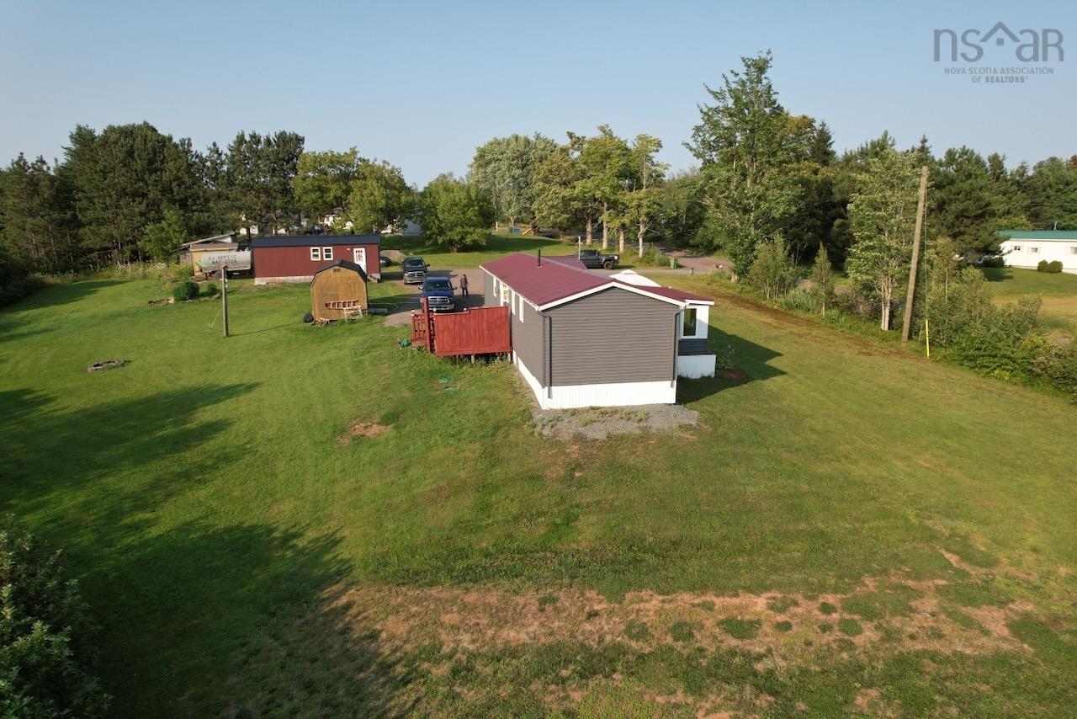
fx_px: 658
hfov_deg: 78.6
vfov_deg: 57.3
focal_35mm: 22
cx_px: 538
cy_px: 360
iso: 100
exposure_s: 1/1250
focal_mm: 8.38
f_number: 2.8
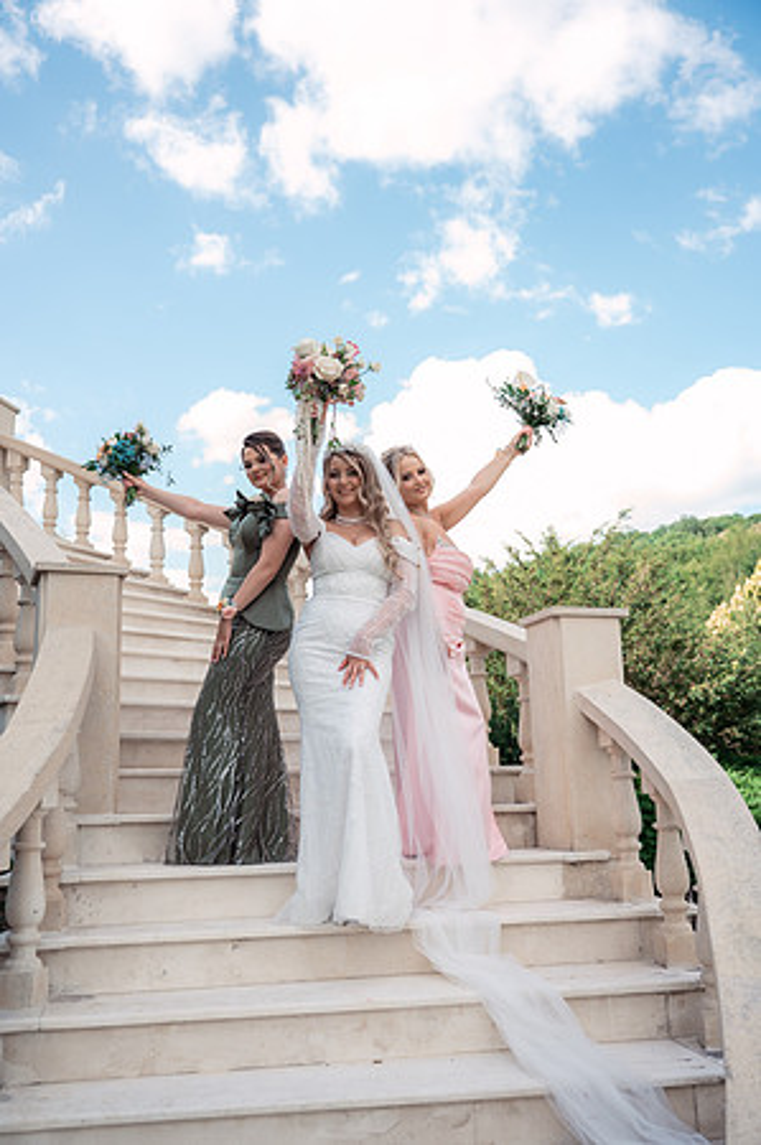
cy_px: 572
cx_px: 380
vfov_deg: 60.3
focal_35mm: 31
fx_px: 985
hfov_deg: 42.2
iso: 160
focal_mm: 31
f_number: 3.2
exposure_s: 1/500
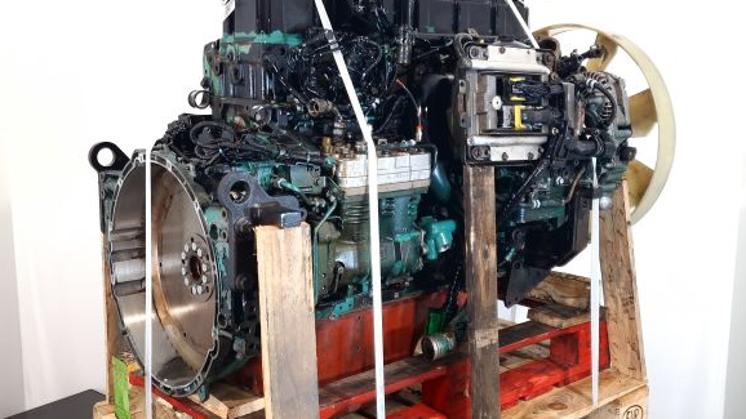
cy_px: 200
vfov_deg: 44.4
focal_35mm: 26
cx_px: 383
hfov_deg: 71.9
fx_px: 514
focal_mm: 6.4
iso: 100
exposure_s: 1/50
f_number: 1.8
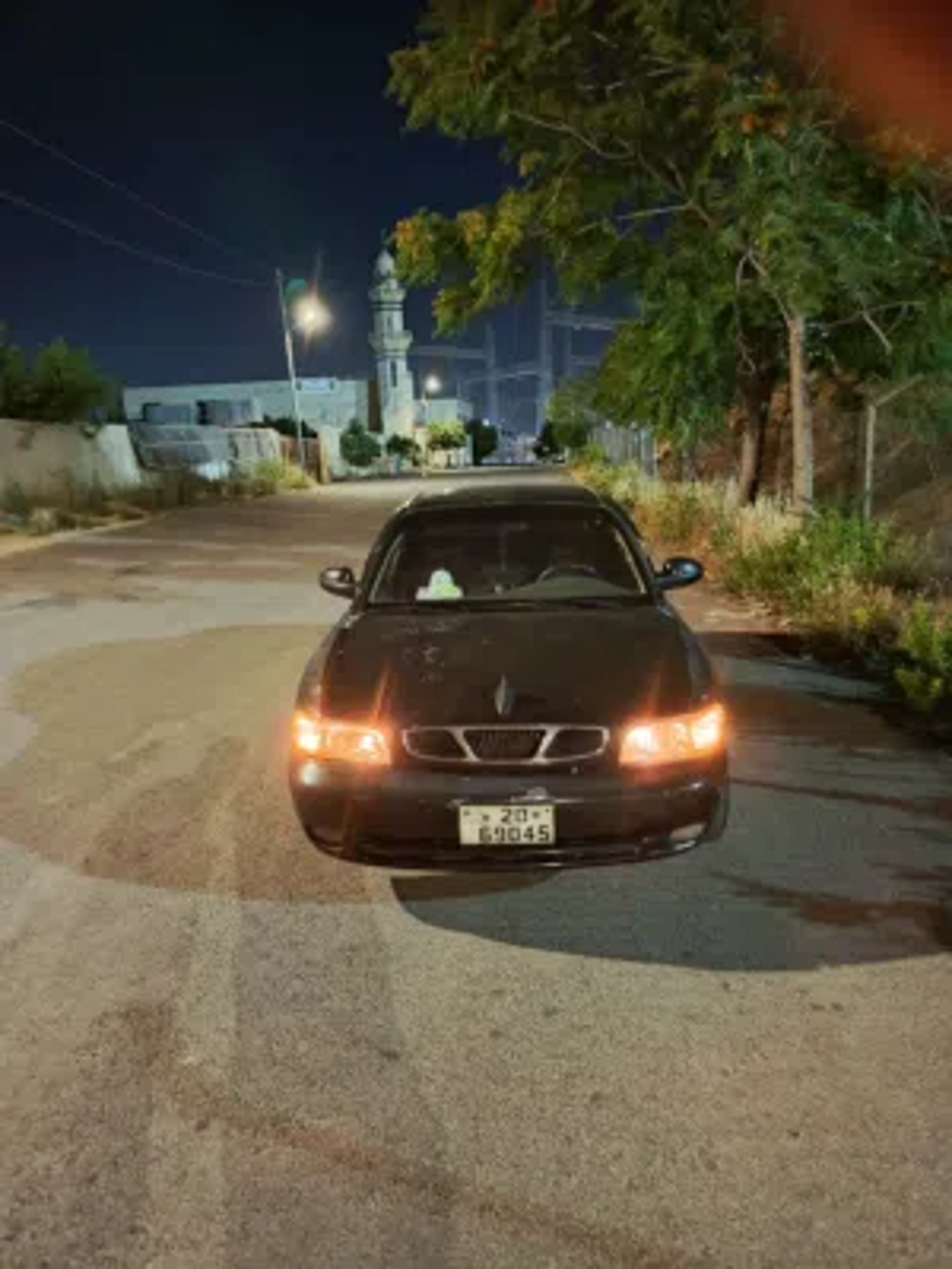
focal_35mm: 23
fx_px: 843
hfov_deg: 58.9
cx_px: 476
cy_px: 634
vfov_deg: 73.9
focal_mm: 5.25
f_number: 1.7
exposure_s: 1/14.3
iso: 8485
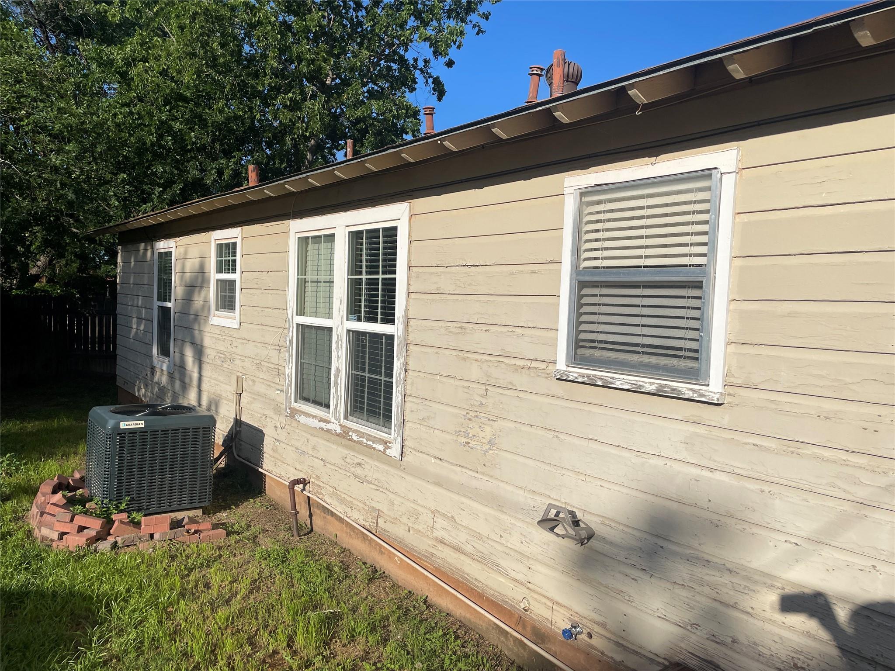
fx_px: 672
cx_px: 448
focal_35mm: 26
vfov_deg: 53.1
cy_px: 336
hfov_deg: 67.3
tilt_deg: -2.2
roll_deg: -1.6
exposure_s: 1/6897
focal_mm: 4.2
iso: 32
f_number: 1.6
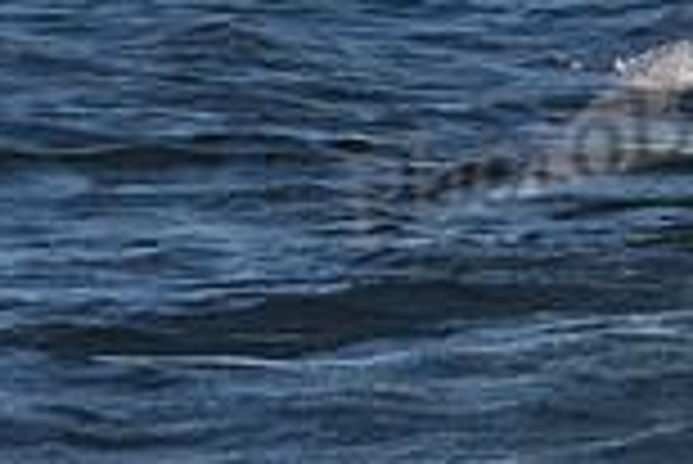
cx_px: 1210
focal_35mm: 263
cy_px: -169
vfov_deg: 5.2
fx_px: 5067
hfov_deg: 7.6
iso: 250
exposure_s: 1/640
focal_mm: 70
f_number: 7.1
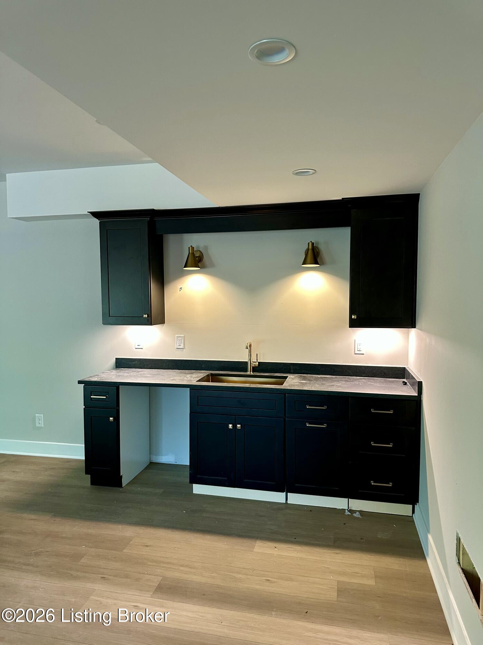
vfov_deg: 71.6
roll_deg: -1.2
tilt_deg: -3.0
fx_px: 446
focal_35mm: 24
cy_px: 322
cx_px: 242
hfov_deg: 56.8
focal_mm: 6.86
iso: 400
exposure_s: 1/60
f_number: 1.78
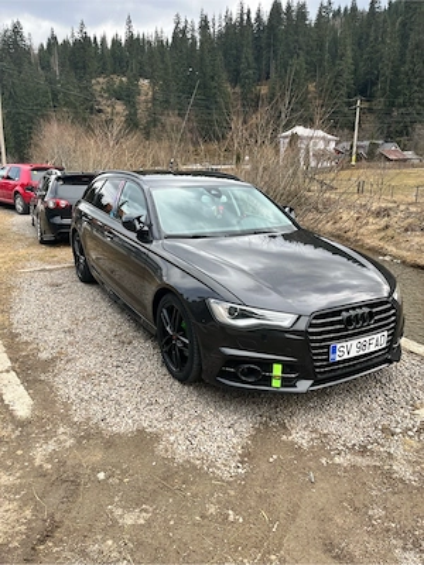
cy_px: 282
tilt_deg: -17.2
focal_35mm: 26
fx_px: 425
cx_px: 212
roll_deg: +0.7
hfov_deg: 53.1
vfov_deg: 67.3
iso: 50
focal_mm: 5.1
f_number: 1.6
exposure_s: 1/571
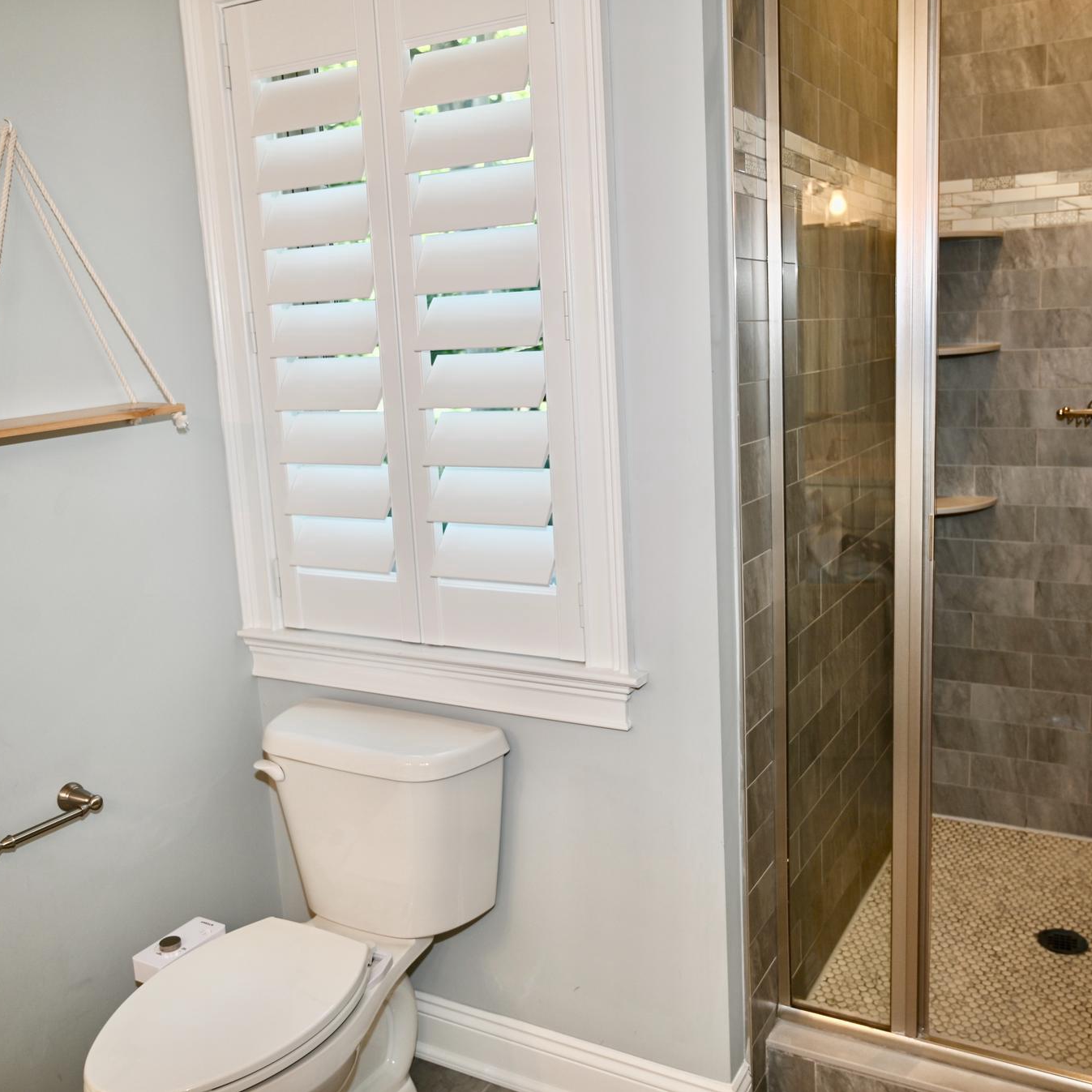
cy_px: 540
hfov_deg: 52.4
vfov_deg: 52.5
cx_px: 601
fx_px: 1106
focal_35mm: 31
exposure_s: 1/60
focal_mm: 24
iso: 125
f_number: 4
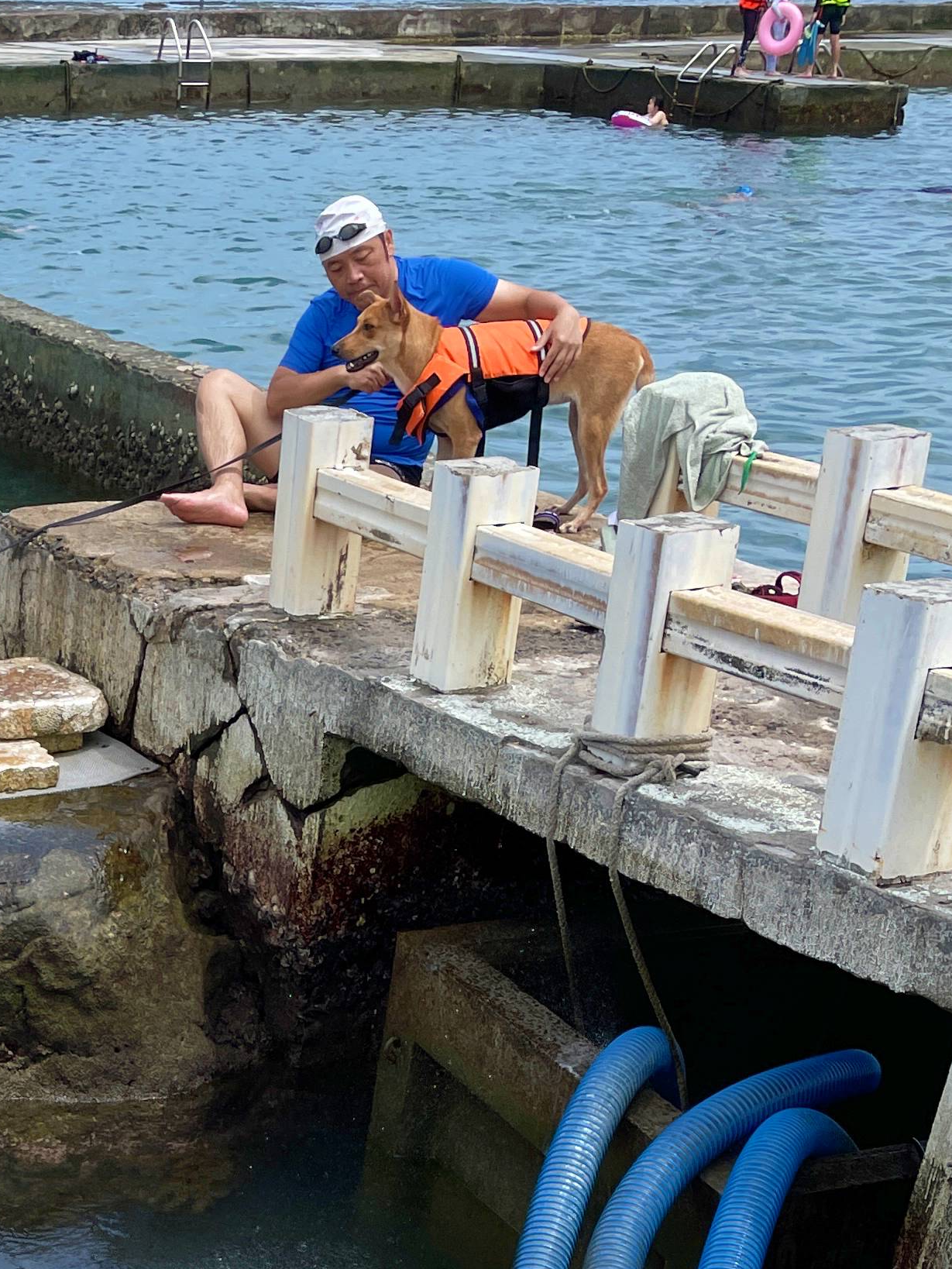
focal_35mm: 64
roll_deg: +0.8
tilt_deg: -30.5
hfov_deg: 21.6
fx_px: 2346
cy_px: 1370
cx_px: -138
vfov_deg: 27.8
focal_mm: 4.2
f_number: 1.6
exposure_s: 1/2681
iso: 32
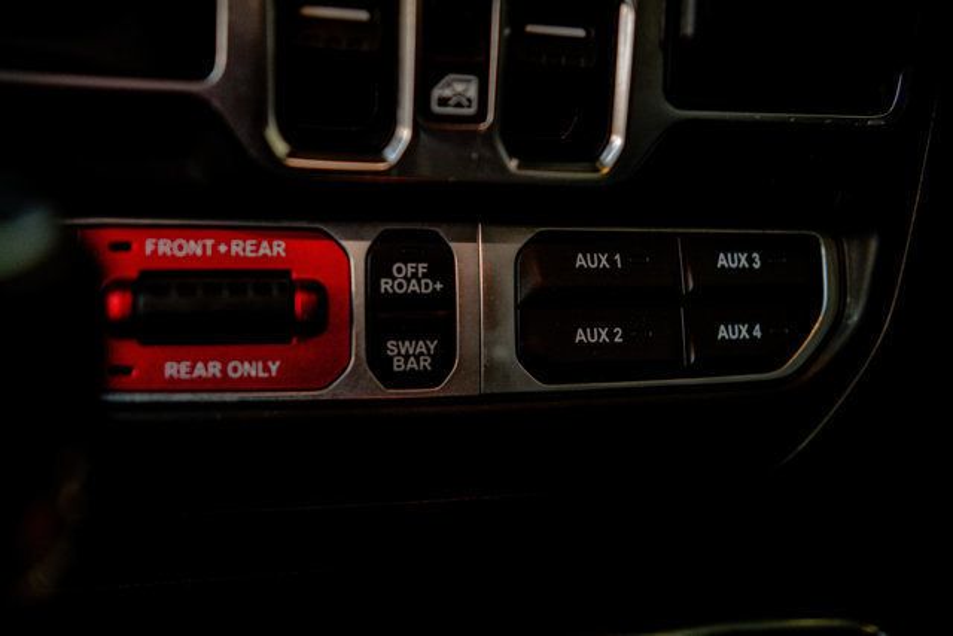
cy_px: 318
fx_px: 953
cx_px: 476
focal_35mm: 36
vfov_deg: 36.9
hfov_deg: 53.1
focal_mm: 36
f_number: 2.8
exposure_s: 1/250
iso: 1250
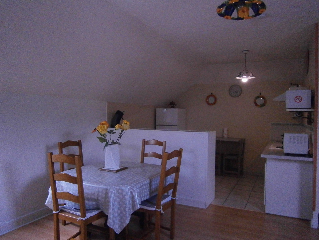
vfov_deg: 53.1
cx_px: 160
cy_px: 120
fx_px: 240
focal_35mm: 26
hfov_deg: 67.3
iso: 800
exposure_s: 1/200
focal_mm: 4.7
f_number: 2.8
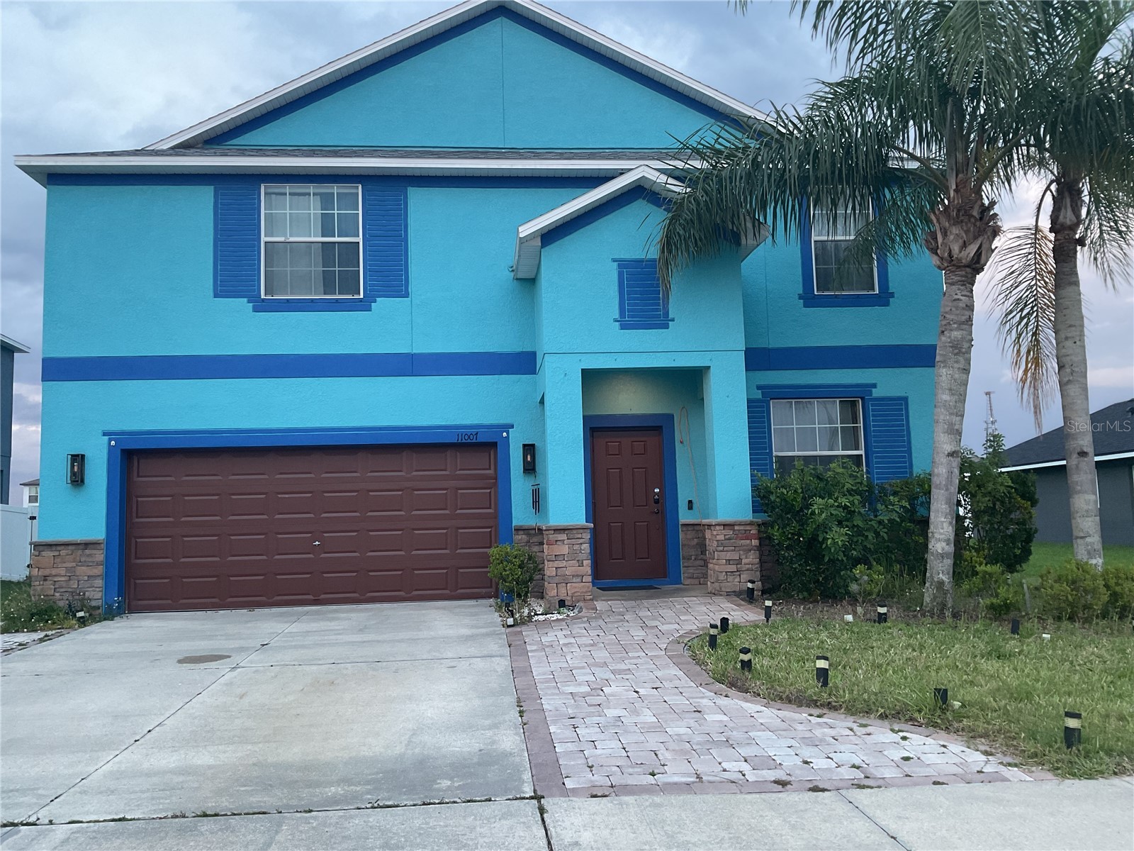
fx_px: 950
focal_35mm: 29
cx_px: 567
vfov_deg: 48.2
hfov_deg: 61.7
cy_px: 426
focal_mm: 3
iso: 50
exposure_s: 1/60
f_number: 1.8
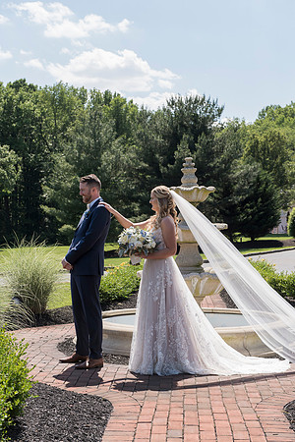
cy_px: 221
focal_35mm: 62
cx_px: 148
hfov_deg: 21.9
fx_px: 762
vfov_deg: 32.4
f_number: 6.3
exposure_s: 1/1000
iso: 400
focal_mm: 62
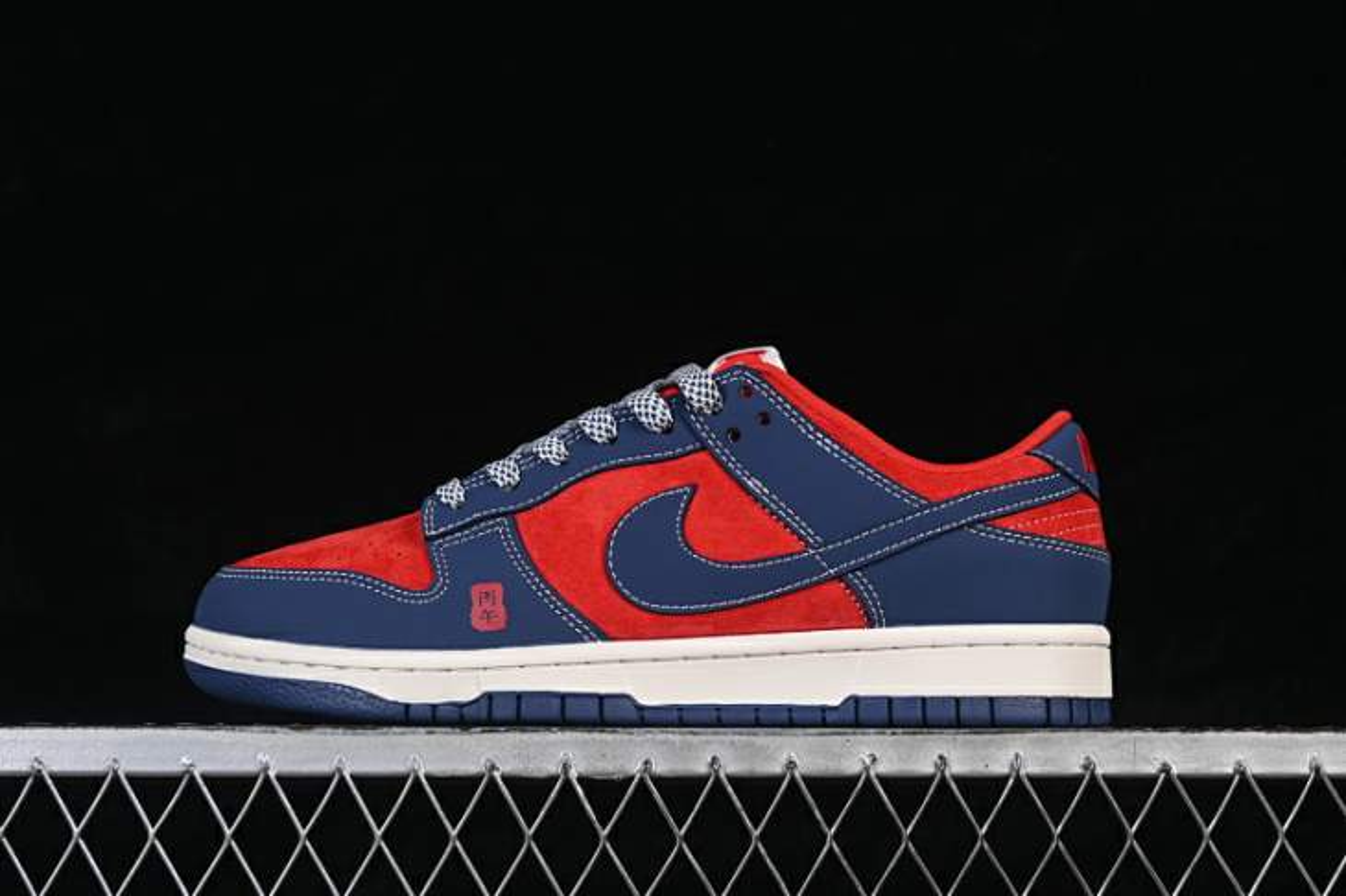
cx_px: 673
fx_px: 2803
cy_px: 448
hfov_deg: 27.0
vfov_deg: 18.2
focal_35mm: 75
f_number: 8
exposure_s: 1/80
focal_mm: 50
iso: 160
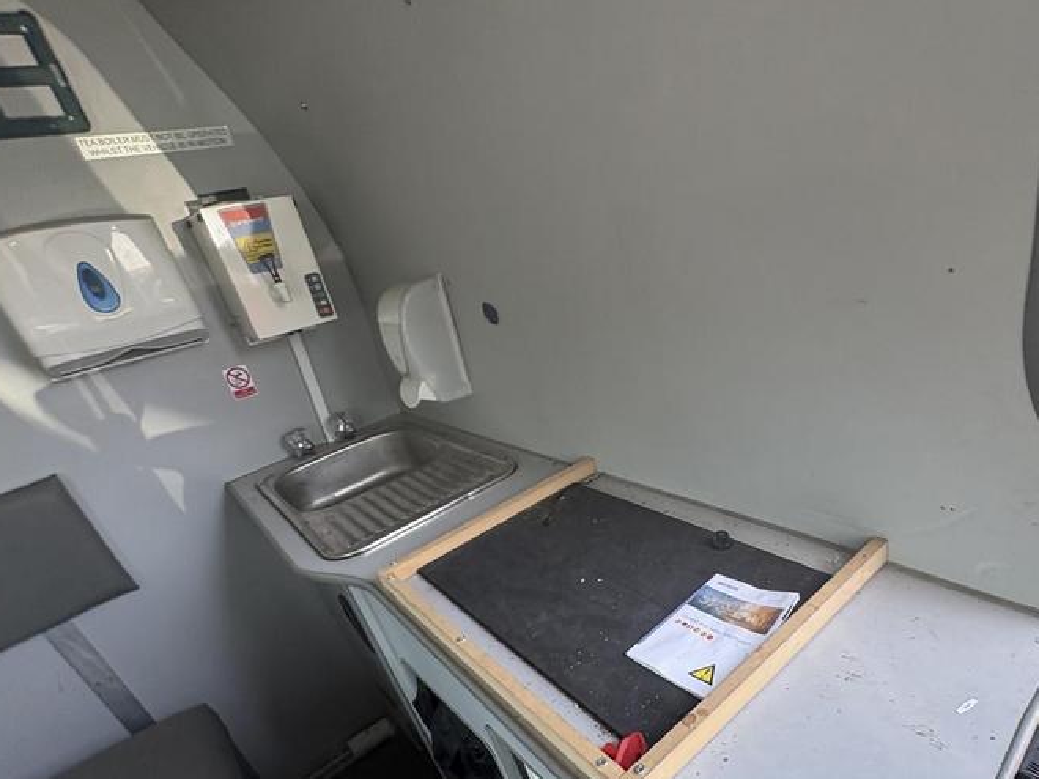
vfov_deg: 67.0
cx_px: 587
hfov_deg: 84.2
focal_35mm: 19
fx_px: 570
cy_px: 515
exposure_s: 1/138
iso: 80
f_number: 2.2
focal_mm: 2.22
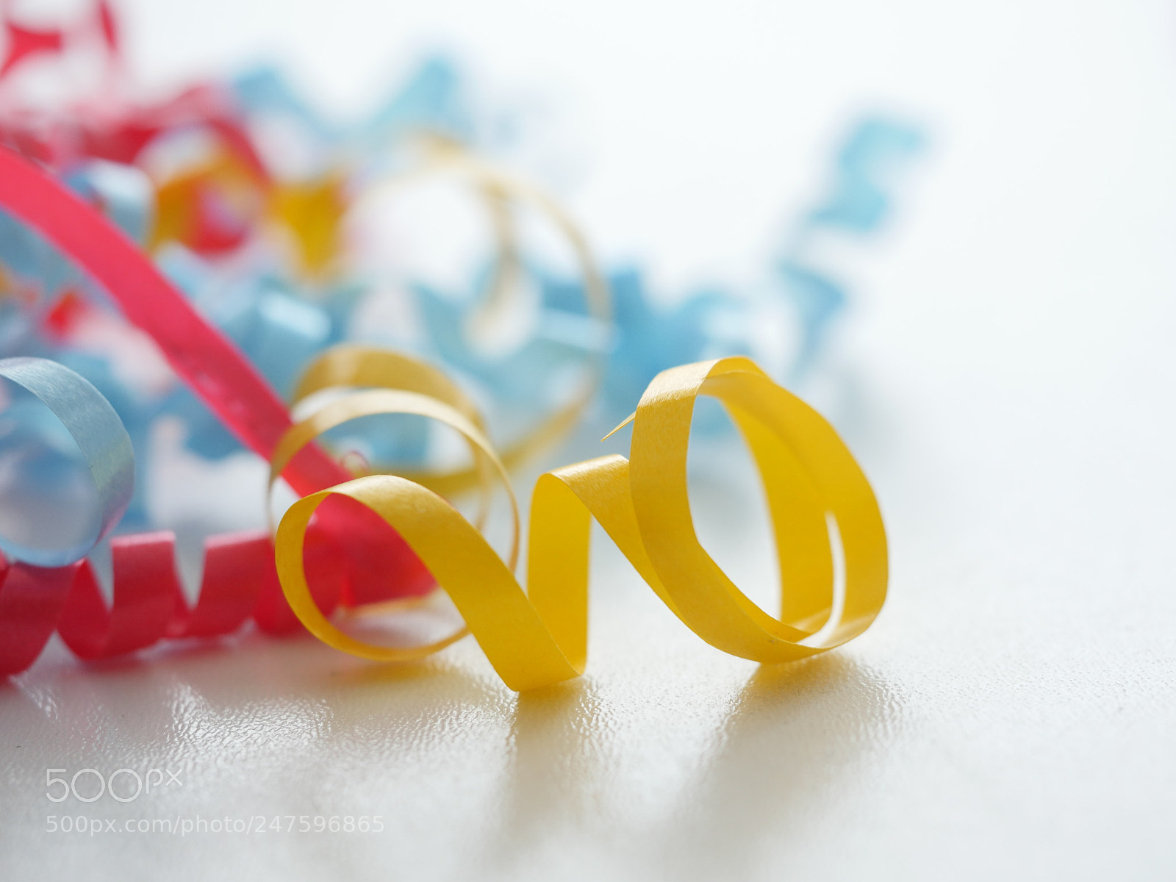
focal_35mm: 120
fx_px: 4077
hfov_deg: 16.4
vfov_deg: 12.3
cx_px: 588
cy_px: 441
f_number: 2.8
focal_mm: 60
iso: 400
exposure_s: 1/125
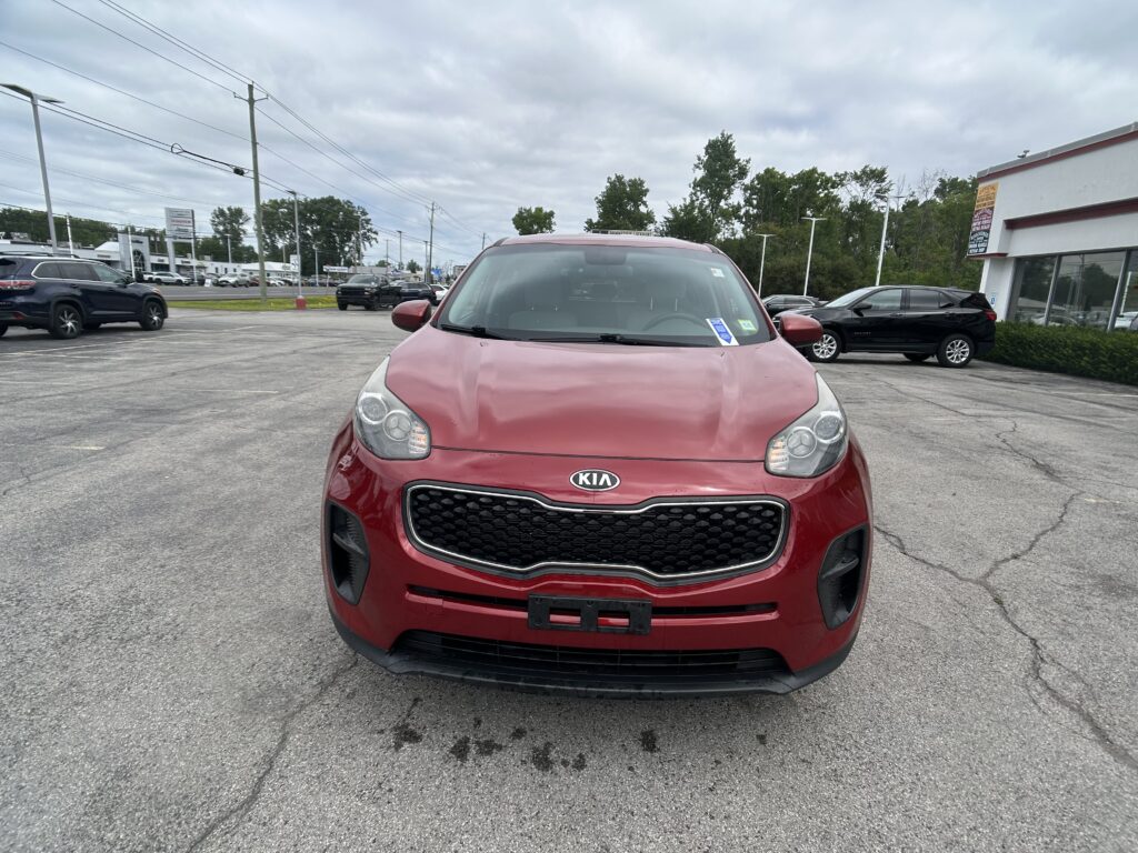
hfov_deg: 67.3
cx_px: 569
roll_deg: -2.0
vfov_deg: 53.1
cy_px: 426
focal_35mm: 26
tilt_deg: -12.7
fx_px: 855
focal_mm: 5.7
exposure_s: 1/3460
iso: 50
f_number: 1.5
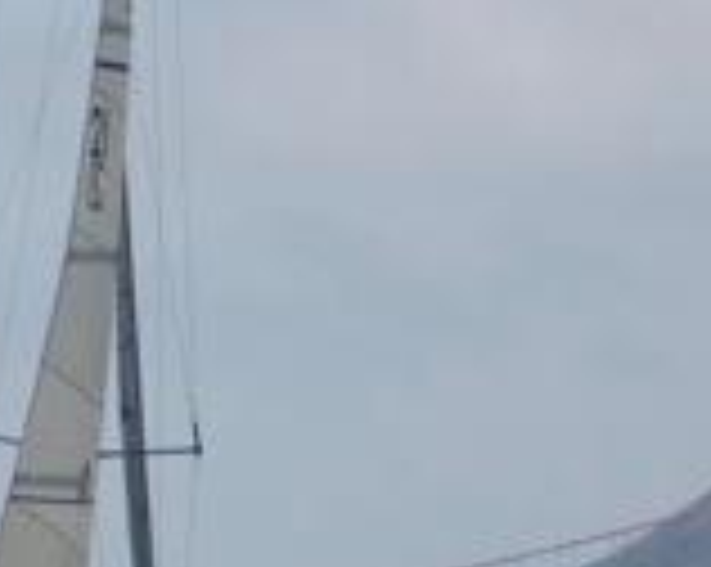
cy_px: 549
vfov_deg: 1.5
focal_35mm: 1045
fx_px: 21963
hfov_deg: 1.9
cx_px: 97
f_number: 5.6
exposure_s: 1/4000
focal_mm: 200
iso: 800
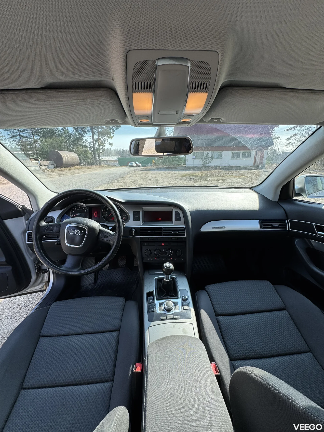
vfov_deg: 102.1
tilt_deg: -18.0
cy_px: 216
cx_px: 162
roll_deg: -0.6
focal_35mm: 14
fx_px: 175
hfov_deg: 85.7
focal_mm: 2.22
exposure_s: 1/373
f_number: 2.2
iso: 40
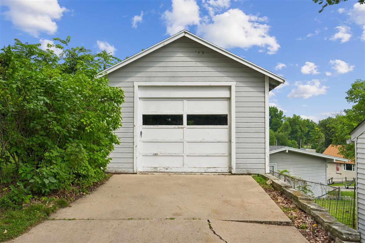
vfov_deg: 37.8
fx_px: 355
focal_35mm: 35
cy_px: 122
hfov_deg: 54.4
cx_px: 182
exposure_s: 1/19
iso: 400
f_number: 9
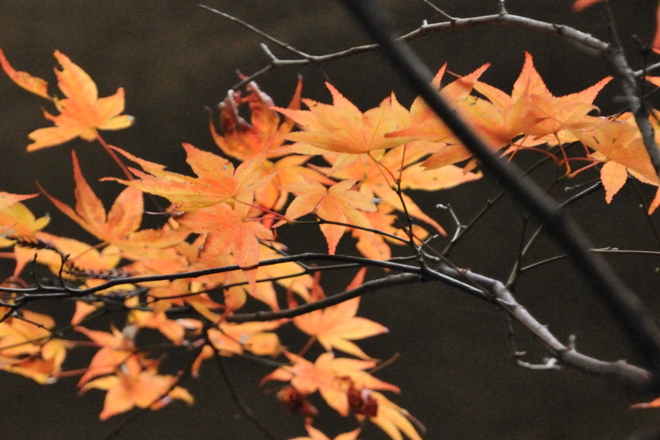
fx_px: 4233
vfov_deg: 5.9
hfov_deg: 8.9
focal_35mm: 231
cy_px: 301
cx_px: 280
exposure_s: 1/250
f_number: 5.6
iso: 3200
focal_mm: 85
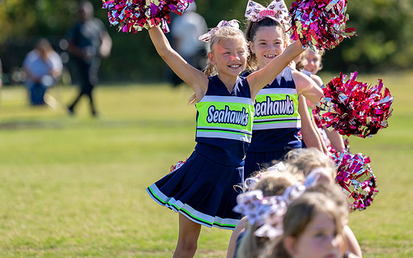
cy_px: 53
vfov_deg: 4.2
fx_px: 3513
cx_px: 223
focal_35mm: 312
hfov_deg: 6.7
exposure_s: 1/2000
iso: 200
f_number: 2.8
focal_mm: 185
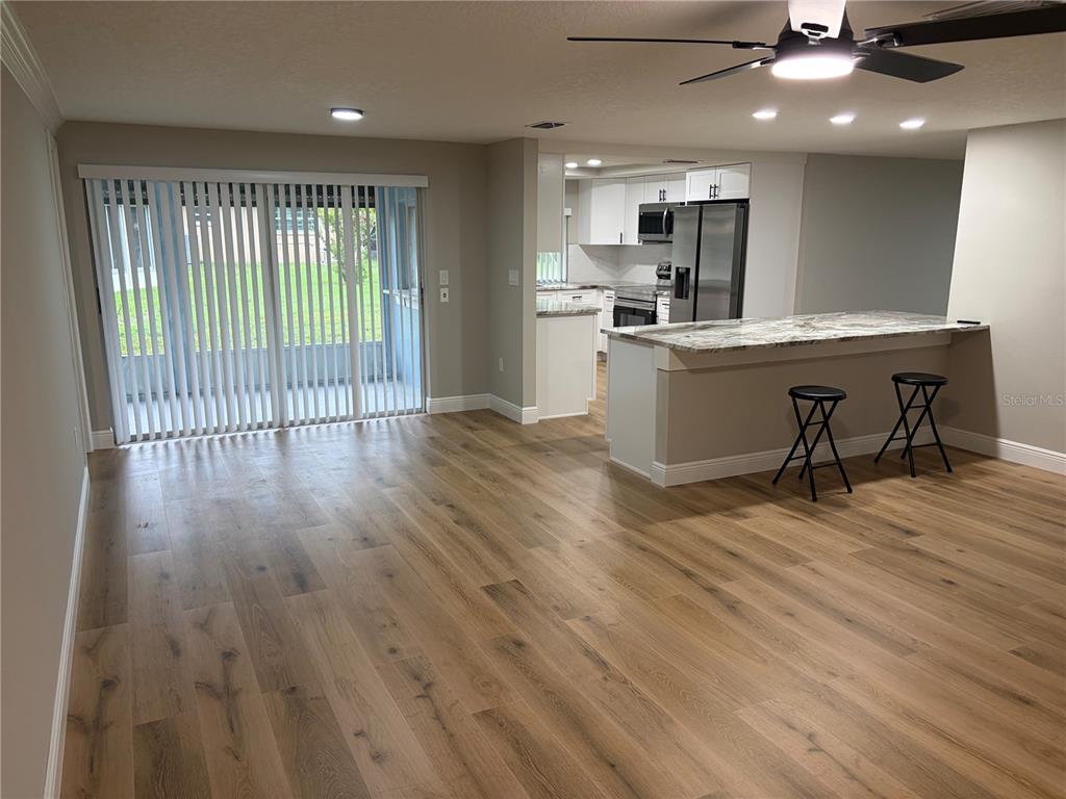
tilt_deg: -11.1
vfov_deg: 53.1
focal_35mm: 26
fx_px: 801
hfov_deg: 67.3
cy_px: 400
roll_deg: +0.5
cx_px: 533
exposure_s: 1/60
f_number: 1.6
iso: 100
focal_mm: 5.96
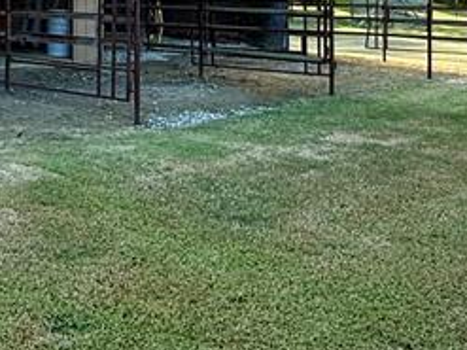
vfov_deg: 23.7
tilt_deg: +1.3
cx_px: 119
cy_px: -32
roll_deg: +0.1
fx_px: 782
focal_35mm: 58
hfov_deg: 32.6
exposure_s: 1/928
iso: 64
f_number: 2.2
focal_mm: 2.22
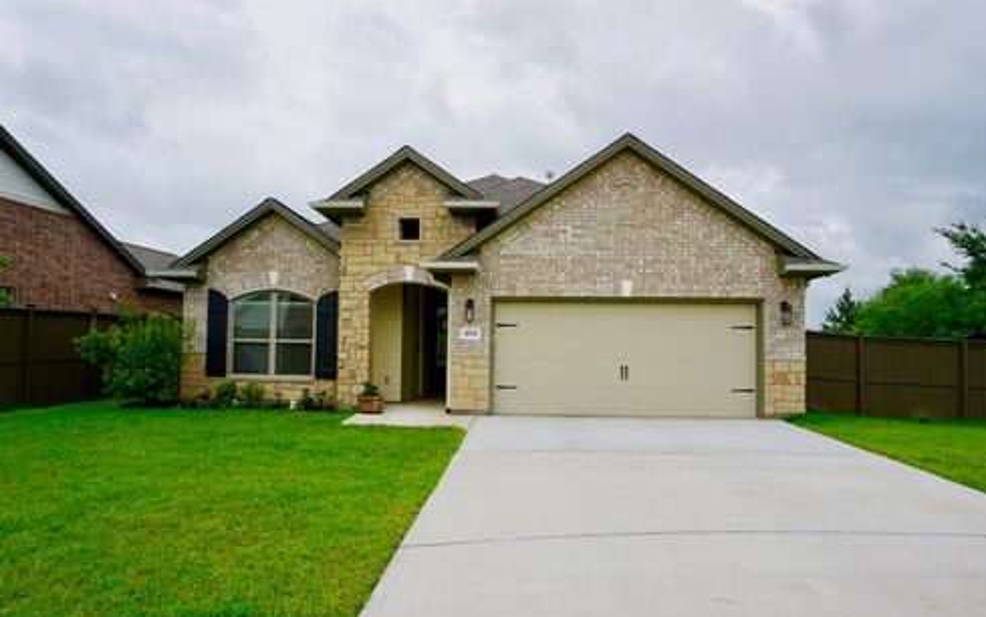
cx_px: 488
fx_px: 672
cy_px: 334
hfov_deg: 72.5
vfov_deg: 49.3
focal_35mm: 25
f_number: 6.3
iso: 100
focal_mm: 16
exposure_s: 1/250
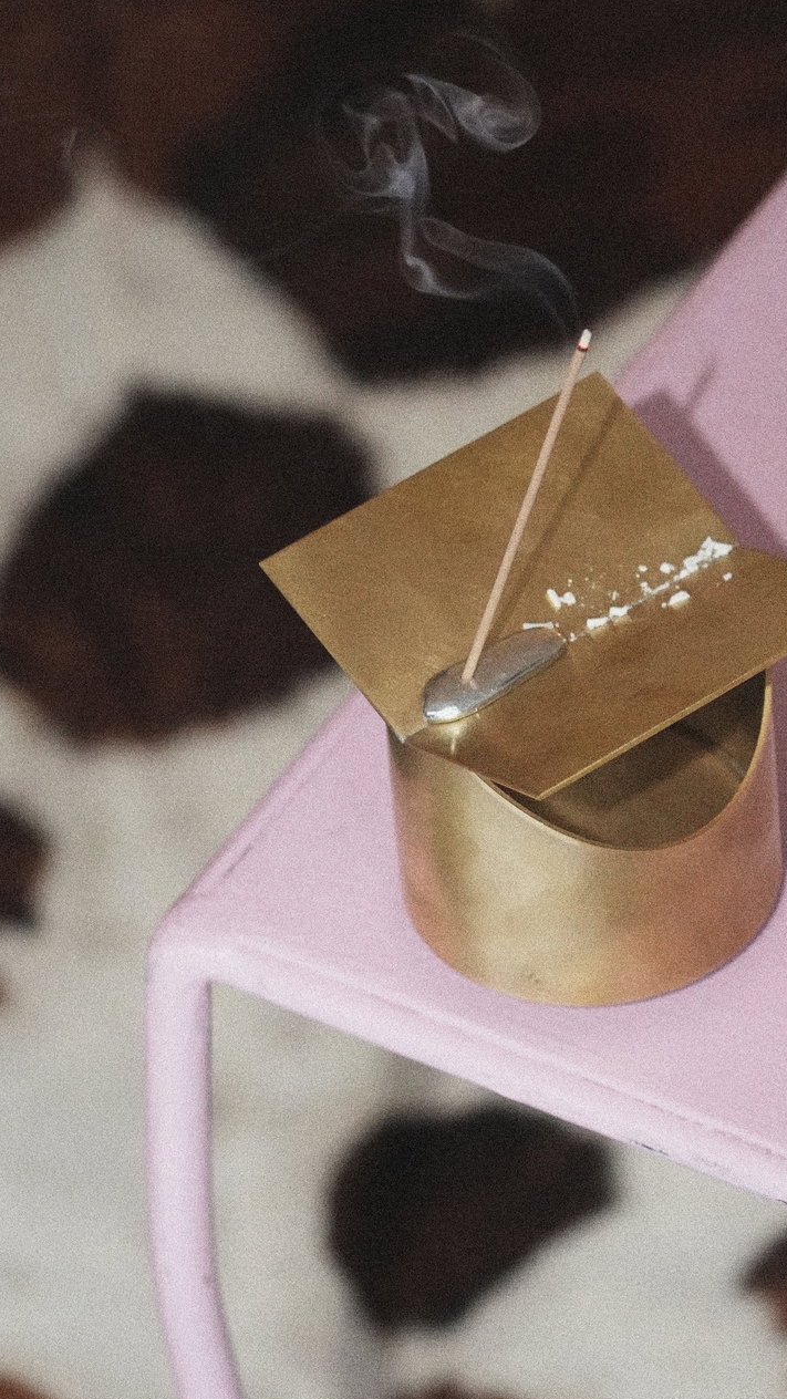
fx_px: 5231
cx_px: 545
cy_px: 877
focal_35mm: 141
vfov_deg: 15.2
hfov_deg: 8.6
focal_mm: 105
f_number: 4
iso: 6400
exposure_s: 1/125
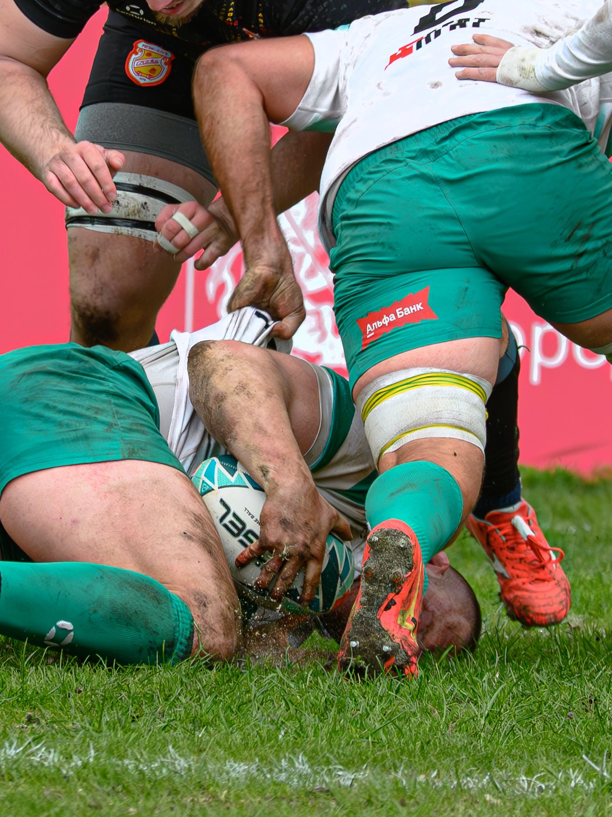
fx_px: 19541
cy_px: 348
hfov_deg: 1.8
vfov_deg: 2.4
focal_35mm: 829
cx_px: 242
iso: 1000
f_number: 5.6
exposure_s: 1/800
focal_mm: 200
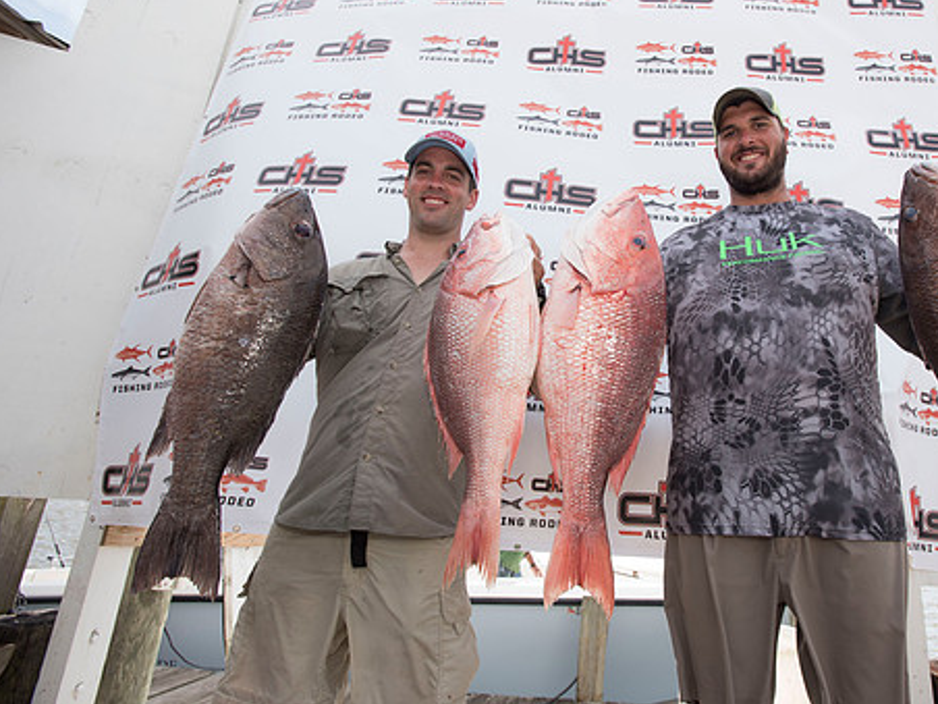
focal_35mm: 21
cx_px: 589
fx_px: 569
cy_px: 308
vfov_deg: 63.2
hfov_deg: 77.5
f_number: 8
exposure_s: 1/320
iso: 250
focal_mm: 17
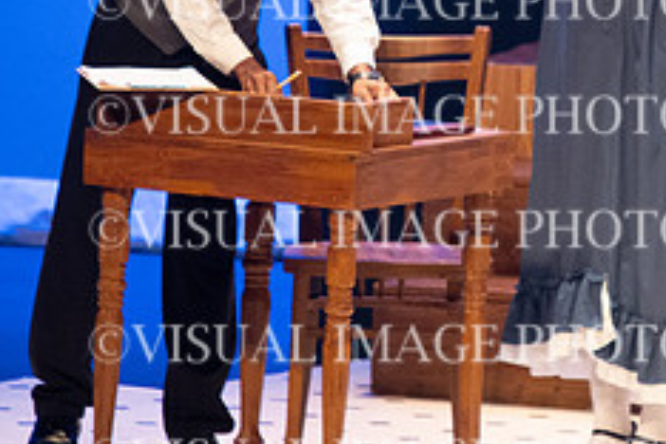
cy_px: -57
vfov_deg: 1.3
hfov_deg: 2.0
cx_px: 501
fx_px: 19257
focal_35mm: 1041
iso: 9000
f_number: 6.3
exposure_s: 1/160
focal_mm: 420
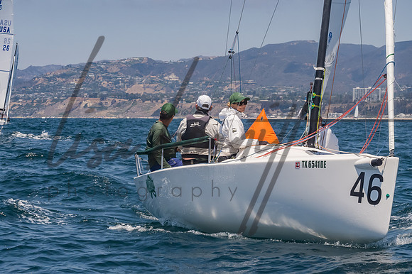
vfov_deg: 9.6
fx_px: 1634
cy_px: 136
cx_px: 191
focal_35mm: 143
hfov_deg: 14.4
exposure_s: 1/1250
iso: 640
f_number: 14
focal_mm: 86
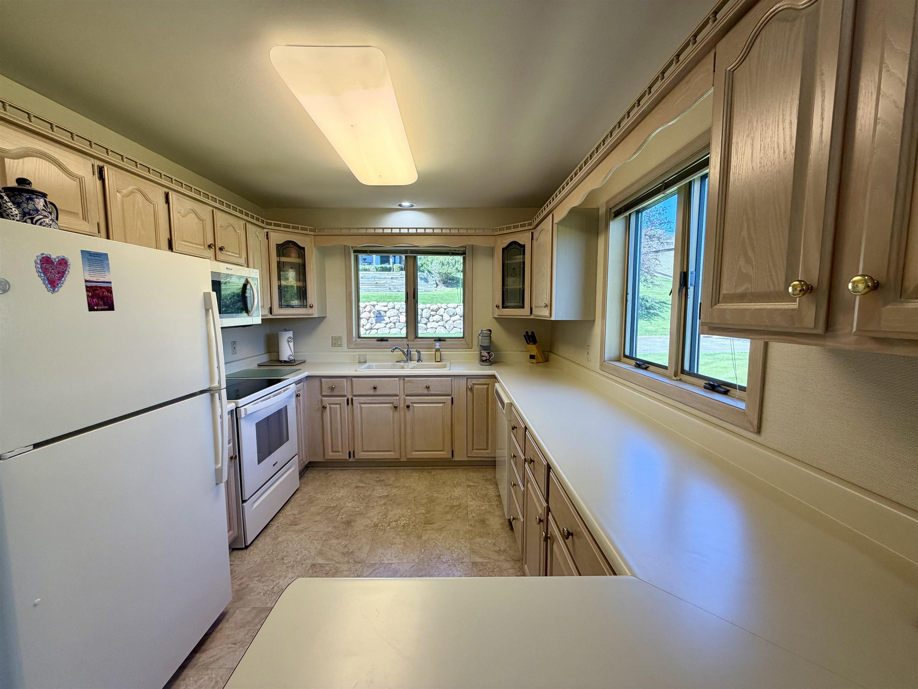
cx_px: 459
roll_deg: +0.3
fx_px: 371
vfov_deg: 85.7
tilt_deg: -5.5
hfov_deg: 102.1
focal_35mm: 14
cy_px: 344
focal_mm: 2.22
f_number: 2.2
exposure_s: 1/120
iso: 100
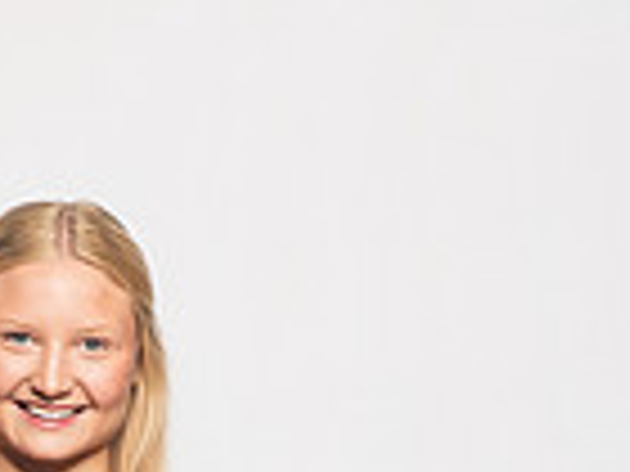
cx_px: 32
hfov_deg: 10.6
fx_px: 3367
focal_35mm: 185
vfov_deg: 7.6
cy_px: 1002
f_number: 6.3
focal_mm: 60
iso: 500
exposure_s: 1/200
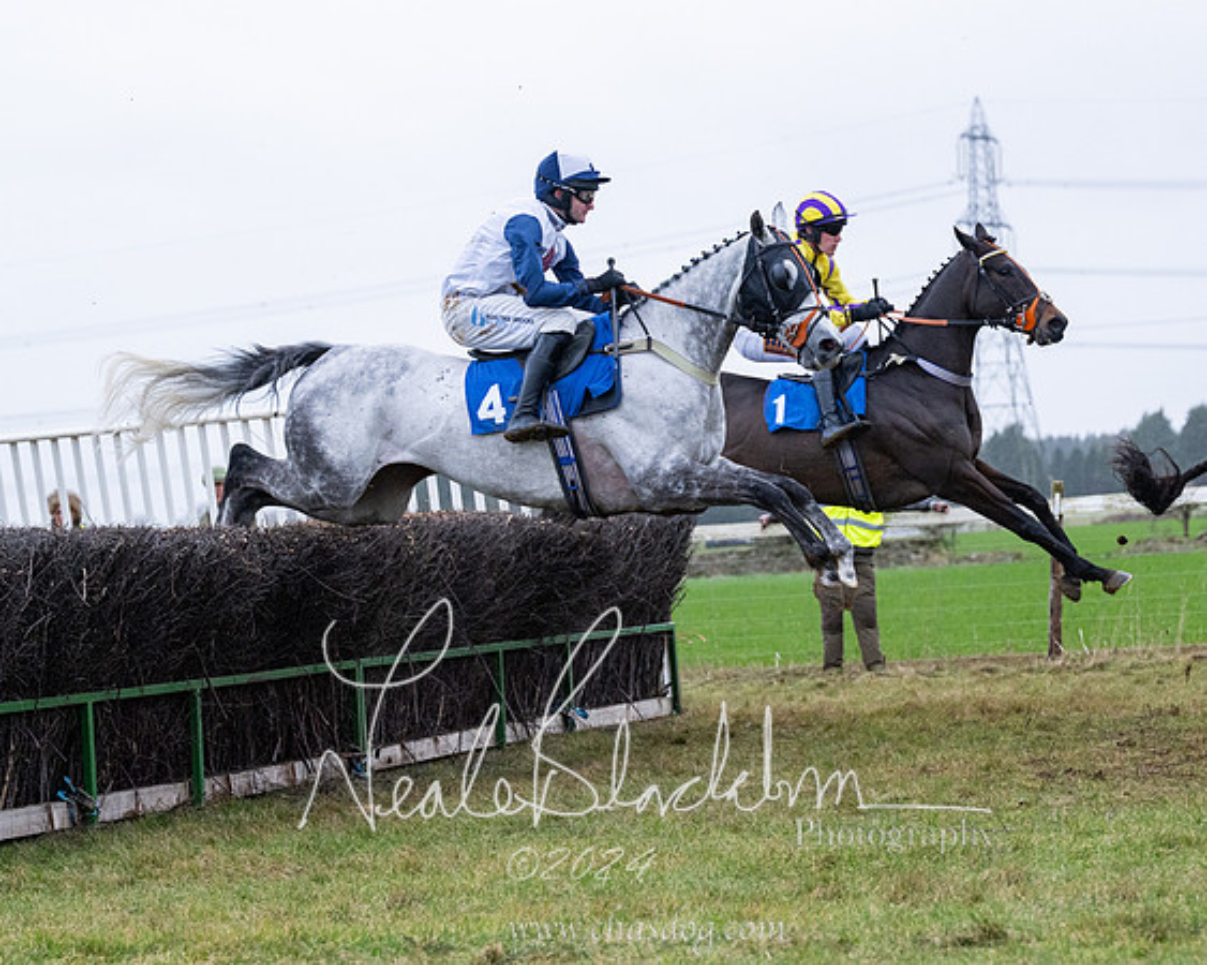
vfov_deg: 12.8
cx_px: 633
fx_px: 4300
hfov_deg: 16.0
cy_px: 562
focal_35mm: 120
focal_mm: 79
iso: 1250
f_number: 3.5
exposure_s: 1/1600
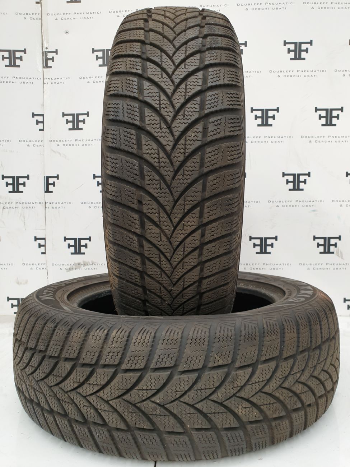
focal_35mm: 26
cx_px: 175
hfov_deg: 53.1
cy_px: 234
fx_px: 351
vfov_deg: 67.3
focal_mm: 4.3
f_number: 2.4
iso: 64
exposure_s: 1/50
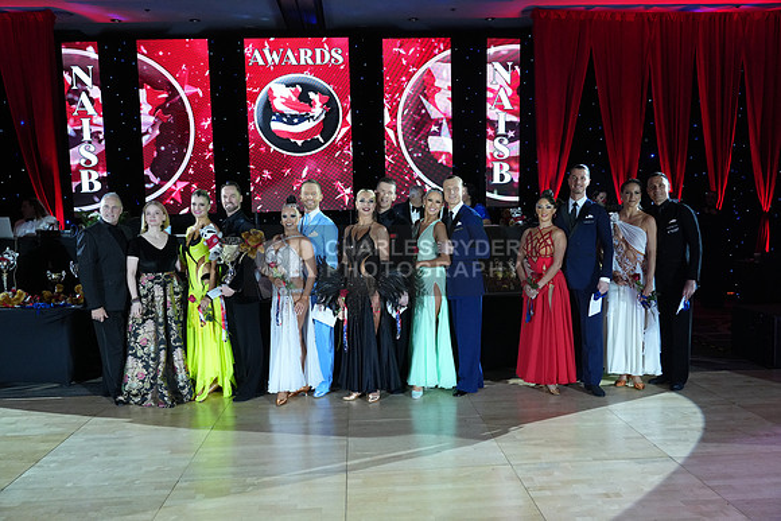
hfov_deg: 63.6
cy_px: 260
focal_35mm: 29
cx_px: 390
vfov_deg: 45.0
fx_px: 629
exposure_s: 1/400
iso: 2500
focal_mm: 29
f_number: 4
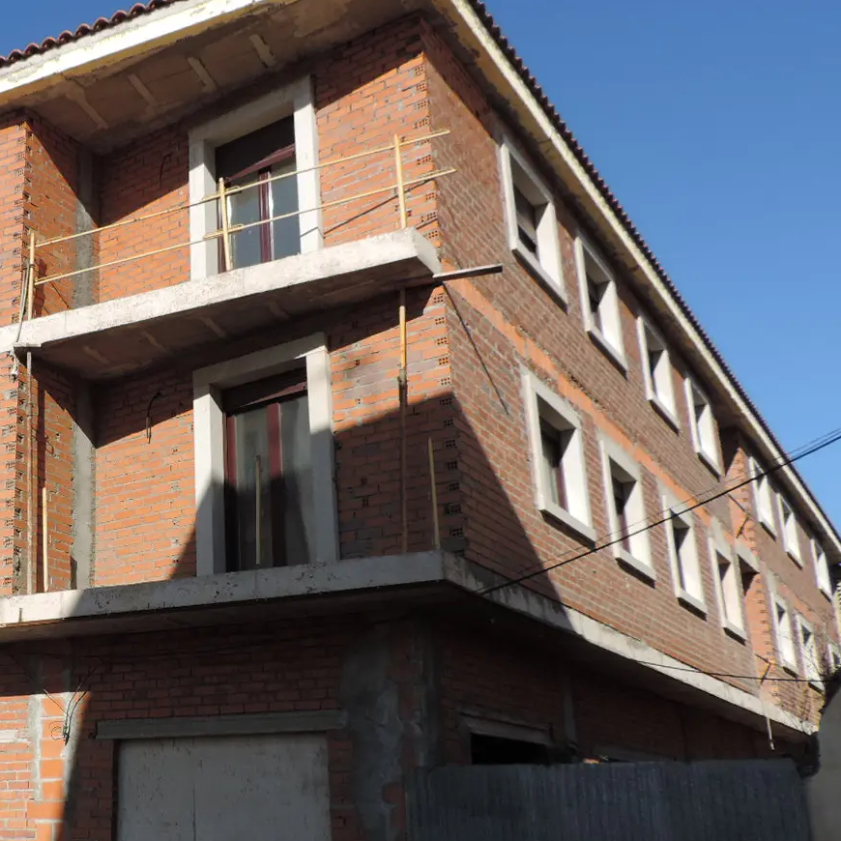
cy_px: 506
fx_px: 1072
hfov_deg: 40.2
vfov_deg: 42.6
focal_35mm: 39
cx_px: 114
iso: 80
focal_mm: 4.3
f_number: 3
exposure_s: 1/1250
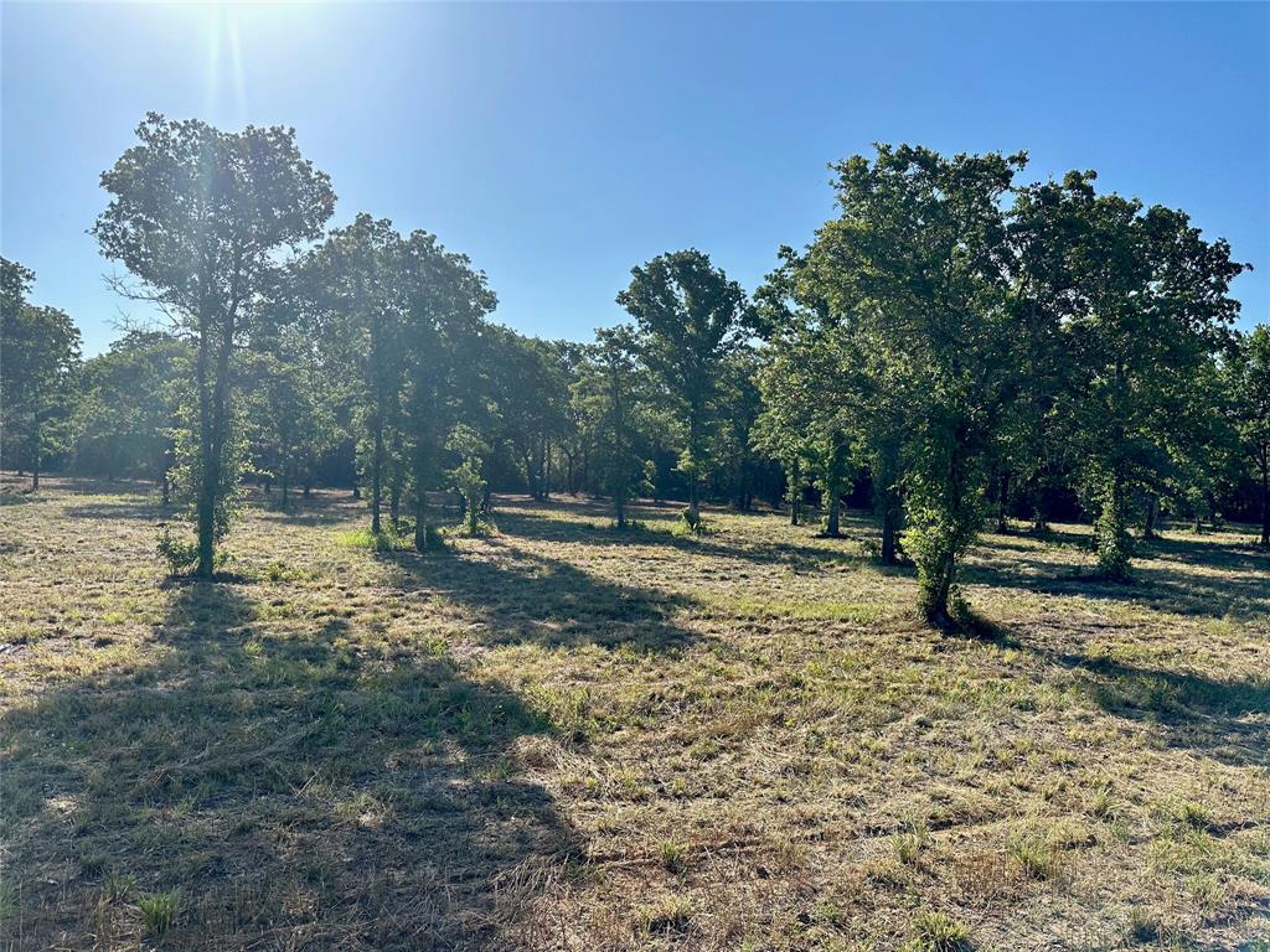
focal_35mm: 24
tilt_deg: -1.6
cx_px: 635
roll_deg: -2.0
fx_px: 881
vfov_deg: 56.8
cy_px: 476
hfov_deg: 71.6
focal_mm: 6.86
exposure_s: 1/4184
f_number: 1.78
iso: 80
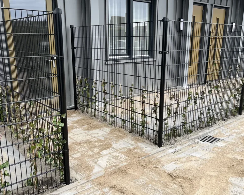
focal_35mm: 34
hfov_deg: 52.8
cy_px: 105
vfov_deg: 43.3
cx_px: 123
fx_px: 245
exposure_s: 1/571
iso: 50
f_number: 1.6
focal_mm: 5.1
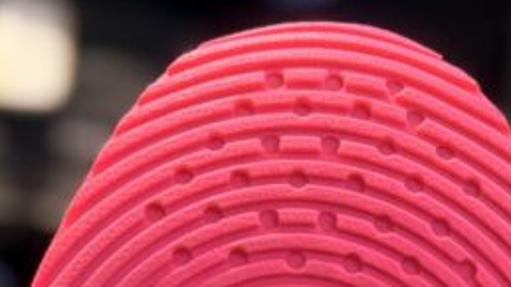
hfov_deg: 11.4
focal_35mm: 189
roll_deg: +0.9
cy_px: 898
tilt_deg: -6.9
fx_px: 2560
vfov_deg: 5.9
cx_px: 337
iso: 100
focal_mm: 6.76
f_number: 1.78
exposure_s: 1/100
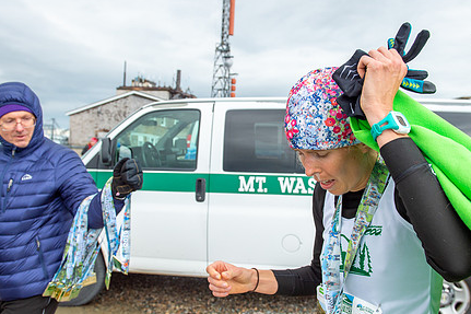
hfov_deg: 54.4
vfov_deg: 37.8
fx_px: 458
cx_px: 245
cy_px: 152
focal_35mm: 35
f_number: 5.6
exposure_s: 1/2000
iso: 640
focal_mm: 26
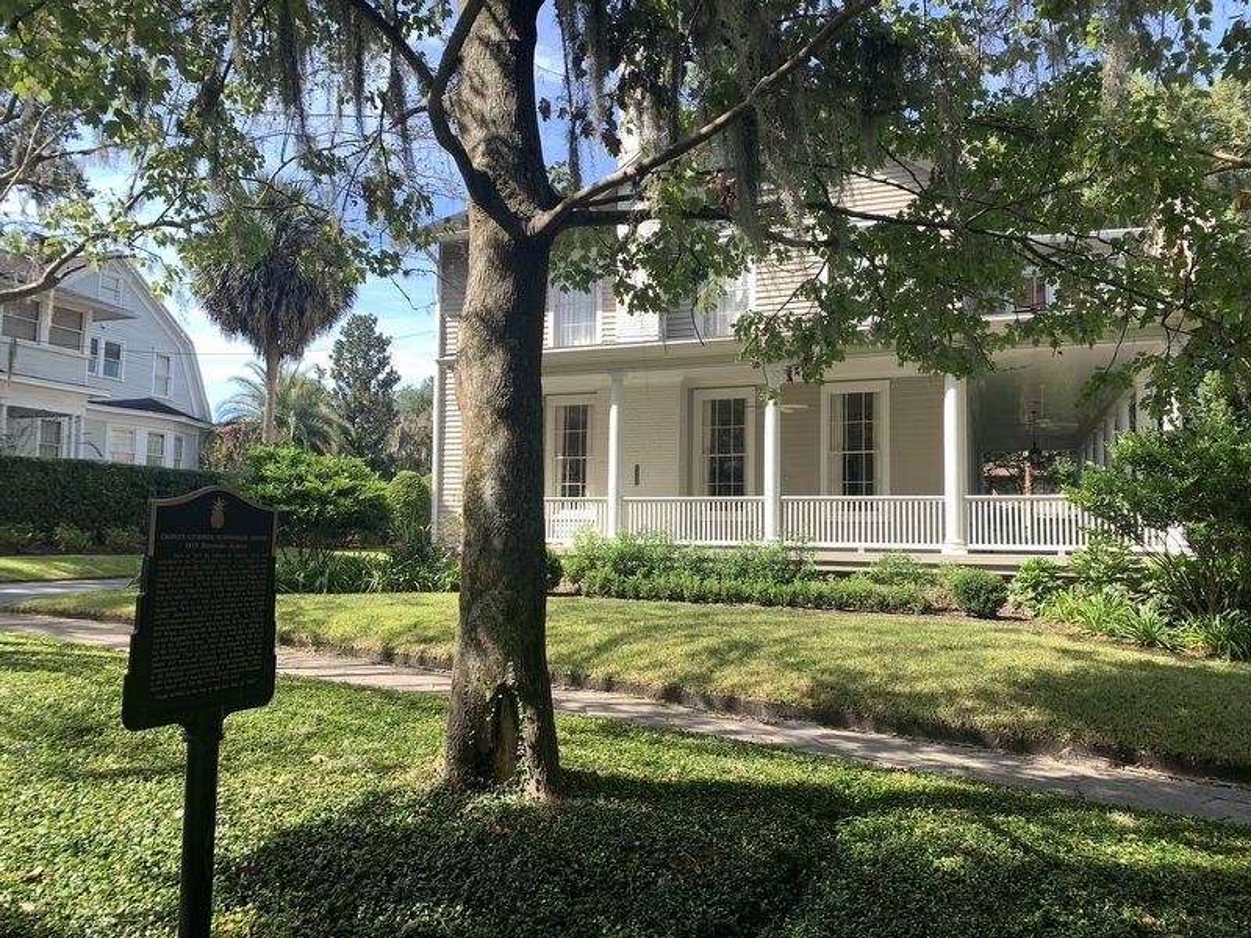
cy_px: 469
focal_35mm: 26
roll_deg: +0.5
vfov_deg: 53.1
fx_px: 940
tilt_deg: +4.1
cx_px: 626
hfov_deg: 67.3
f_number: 1.8
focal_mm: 4.25
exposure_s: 1/701
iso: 25
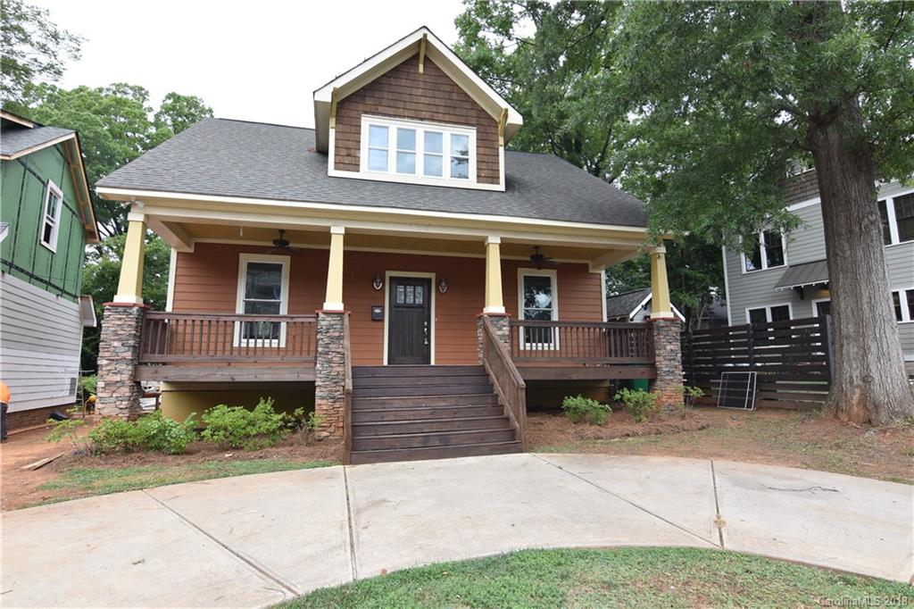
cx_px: 457
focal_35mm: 20
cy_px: 304
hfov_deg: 85.4
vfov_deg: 63.2
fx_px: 495
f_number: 8
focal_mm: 13
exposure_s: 1/250
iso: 360
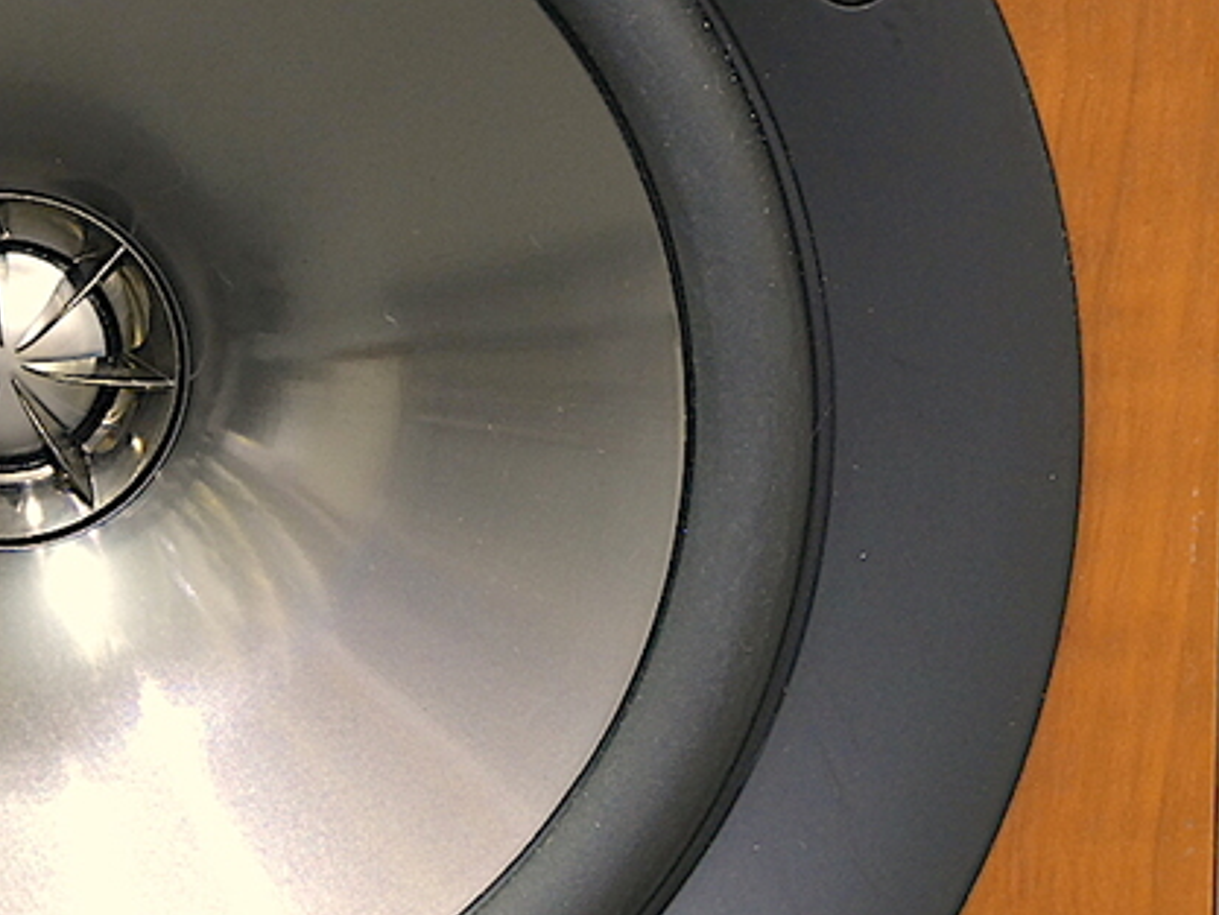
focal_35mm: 426
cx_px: 38
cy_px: 447
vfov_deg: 3.5
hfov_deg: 4.6
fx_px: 15006
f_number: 6.3
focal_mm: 33.2
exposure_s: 1.3
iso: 100
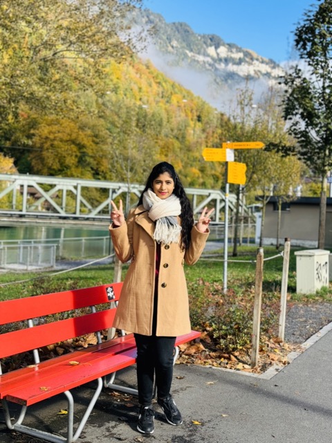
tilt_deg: -0.4
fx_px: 614
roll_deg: -3.7
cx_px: 166
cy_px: 222
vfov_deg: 39.7
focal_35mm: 48
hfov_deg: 30.3
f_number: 1.78
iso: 64
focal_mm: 6.86
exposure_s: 1/900
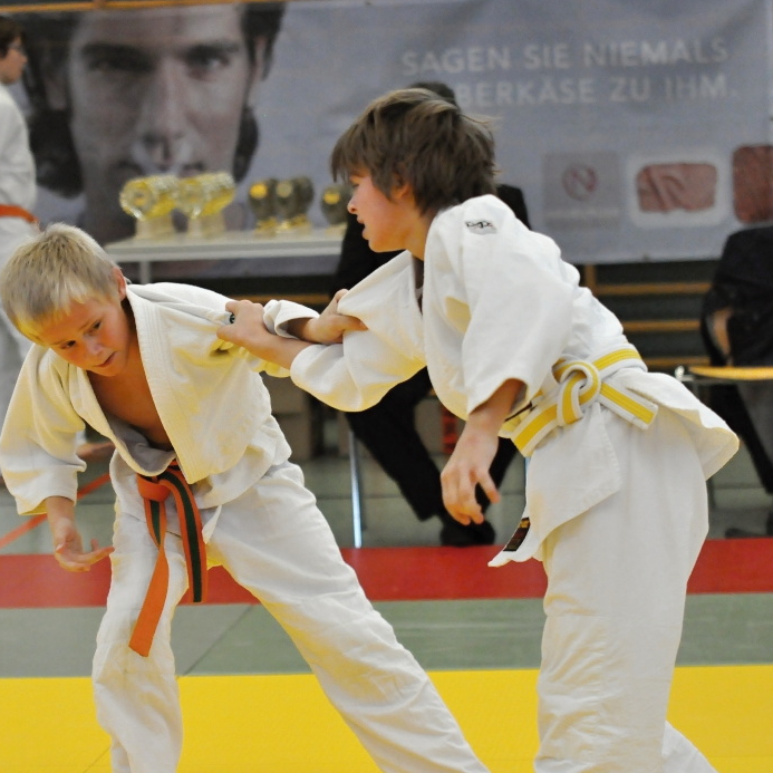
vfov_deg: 12.9
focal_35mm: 135
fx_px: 3411
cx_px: 249
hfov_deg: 12.9
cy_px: 385
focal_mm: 70
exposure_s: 1/800
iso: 2500
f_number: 3.2
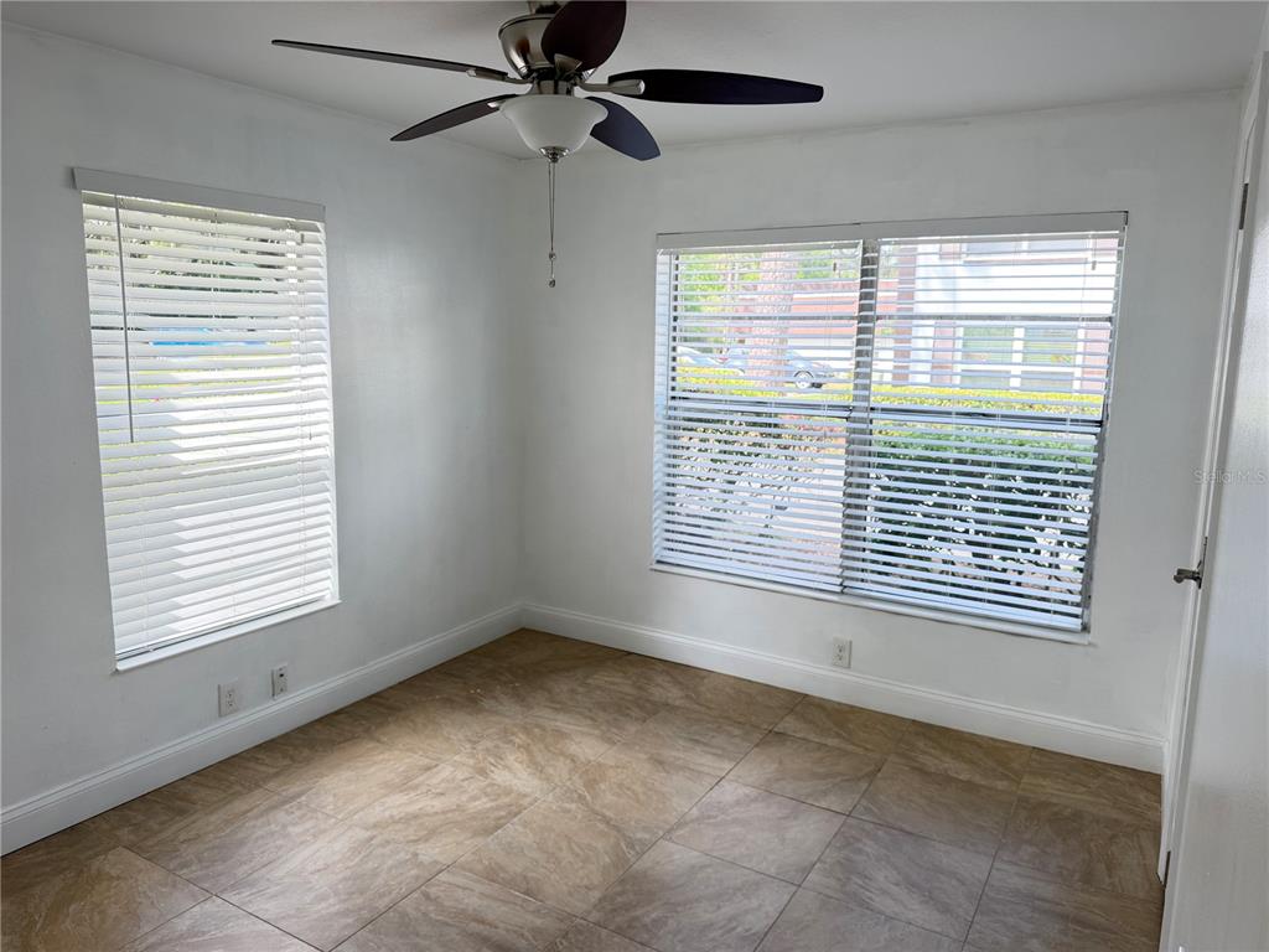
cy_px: 476
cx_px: 634
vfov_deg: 56.8
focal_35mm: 24
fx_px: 880
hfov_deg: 71.6
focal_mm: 6.76
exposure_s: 1/214
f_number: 1.78
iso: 80
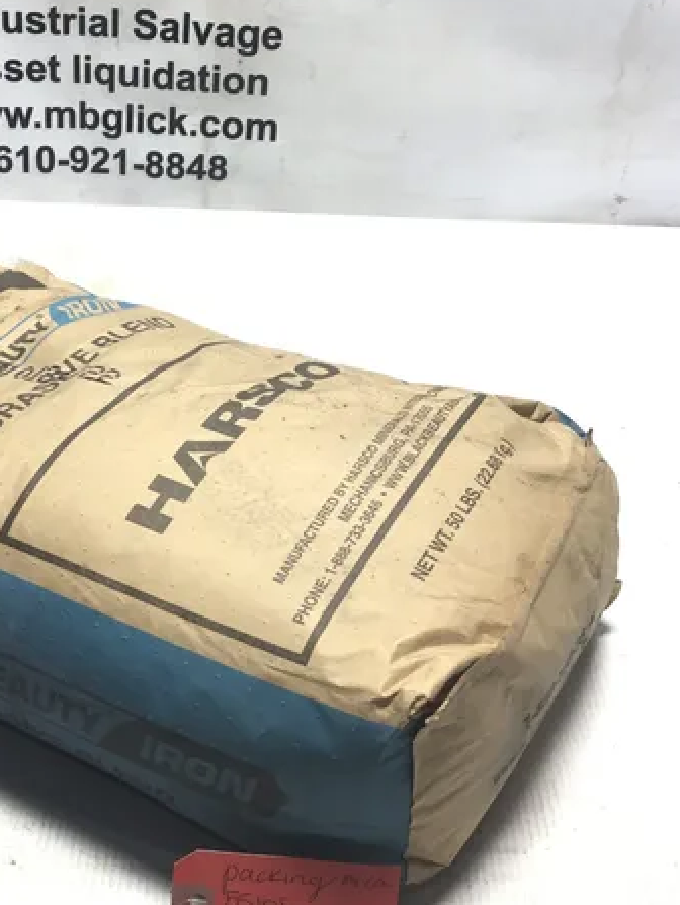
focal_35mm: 52
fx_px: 1360
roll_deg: -1.8
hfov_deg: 27.7
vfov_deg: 36.8
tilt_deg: -32.0
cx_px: 177
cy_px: 437
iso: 40
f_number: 2.4
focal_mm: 3.3
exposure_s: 1/120
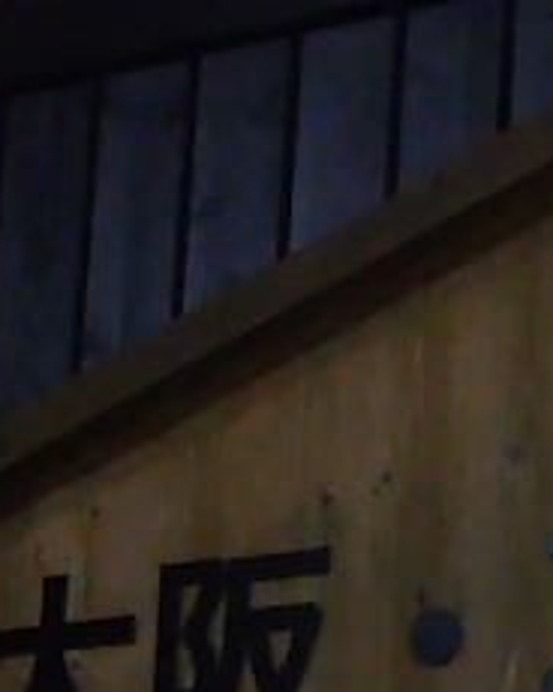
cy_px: 1065
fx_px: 3130
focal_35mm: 153
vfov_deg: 12.0
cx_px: 905
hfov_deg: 9.7
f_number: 2.2
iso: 836
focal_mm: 4
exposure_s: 1/23
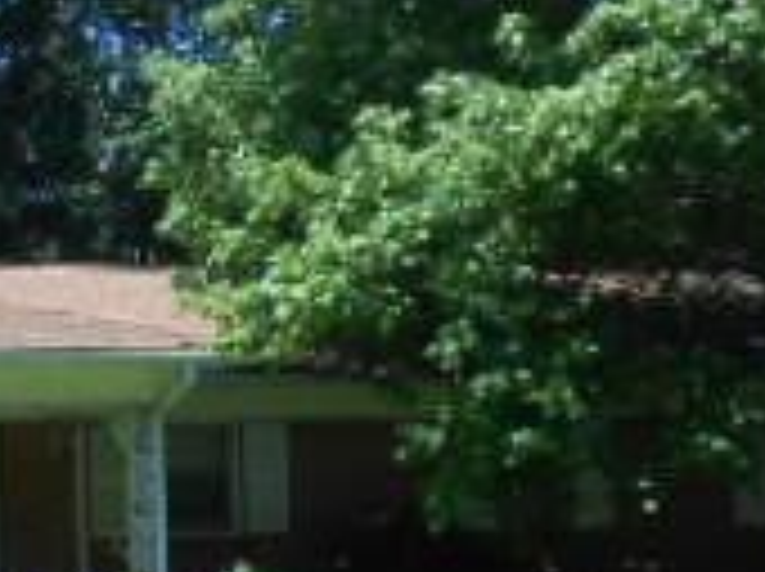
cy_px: 495
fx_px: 2163
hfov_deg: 17.4
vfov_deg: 14.9
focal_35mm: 98
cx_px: -477
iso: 80
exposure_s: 1/400
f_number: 3.5
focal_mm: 4.6
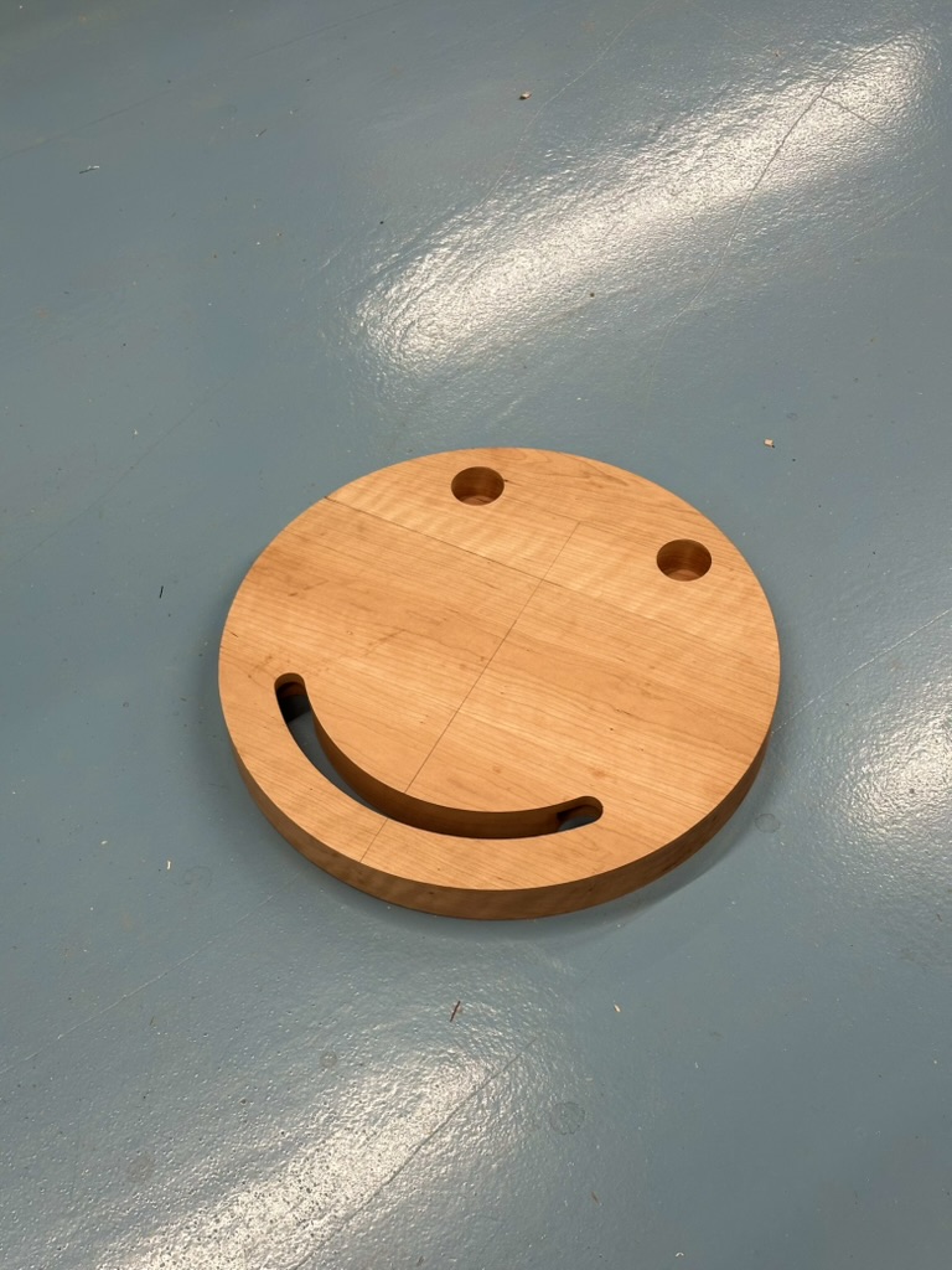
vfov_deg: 39.7
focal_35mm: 48
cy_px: 635
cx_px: 476
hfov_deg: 30.3
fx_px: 1760
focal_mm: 6.86
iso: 80
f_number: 1.78
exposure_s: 1/111
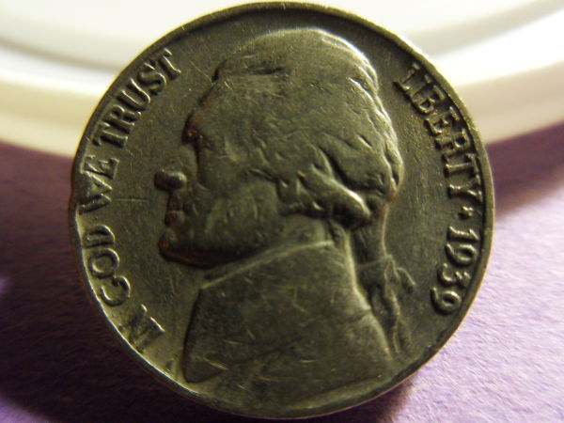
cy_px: 212
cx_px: 282
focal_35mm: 35
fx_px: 570
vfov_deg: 40.7
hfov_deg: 52.6
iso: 400
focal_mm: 6.3
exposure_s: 1/15
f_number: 3.5
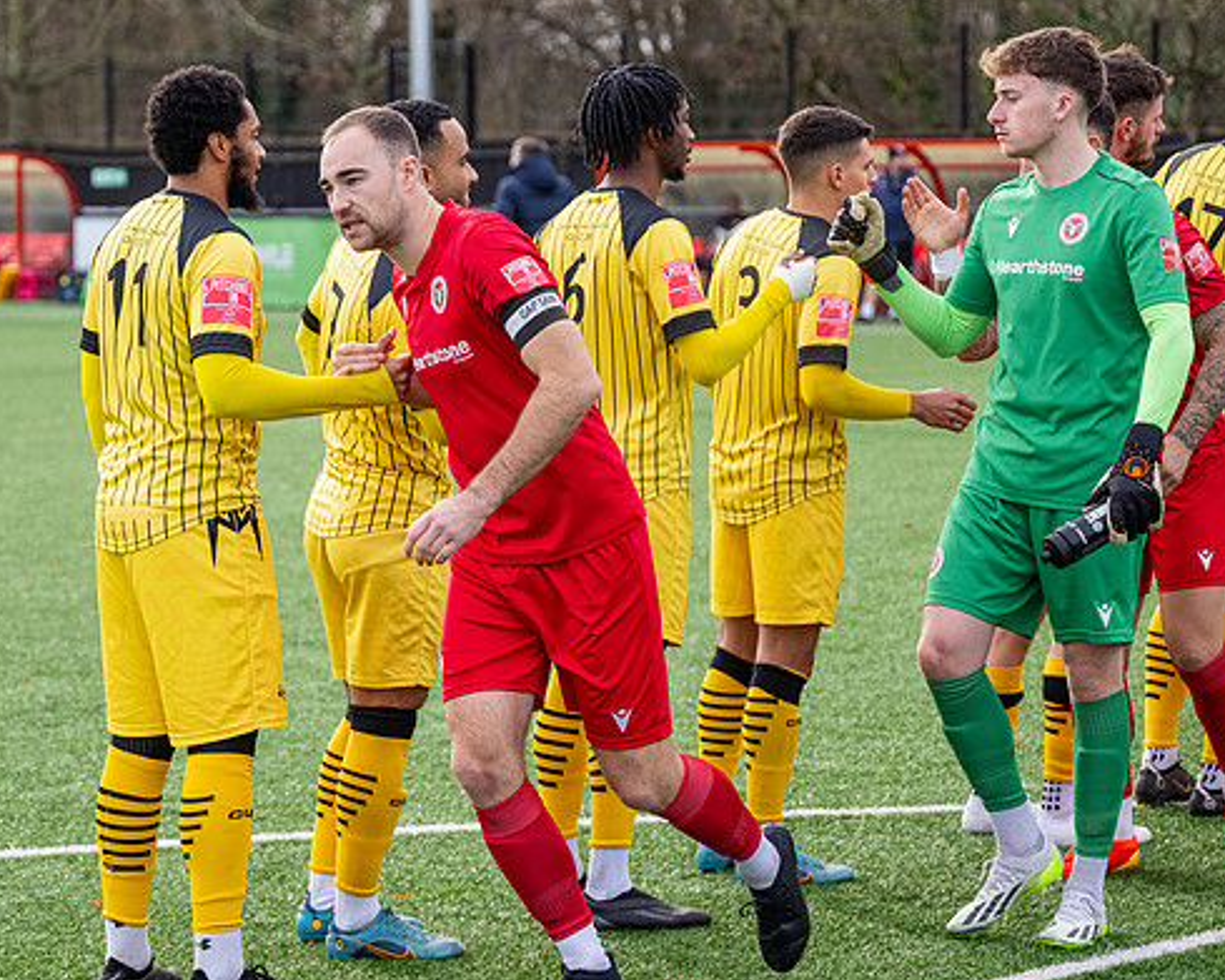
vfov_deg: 12.1
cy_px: 481
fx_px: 4604
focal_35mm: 127
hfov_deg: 15.2
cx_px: 519
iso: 800
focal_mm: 98
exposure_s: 1/1600
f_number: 4
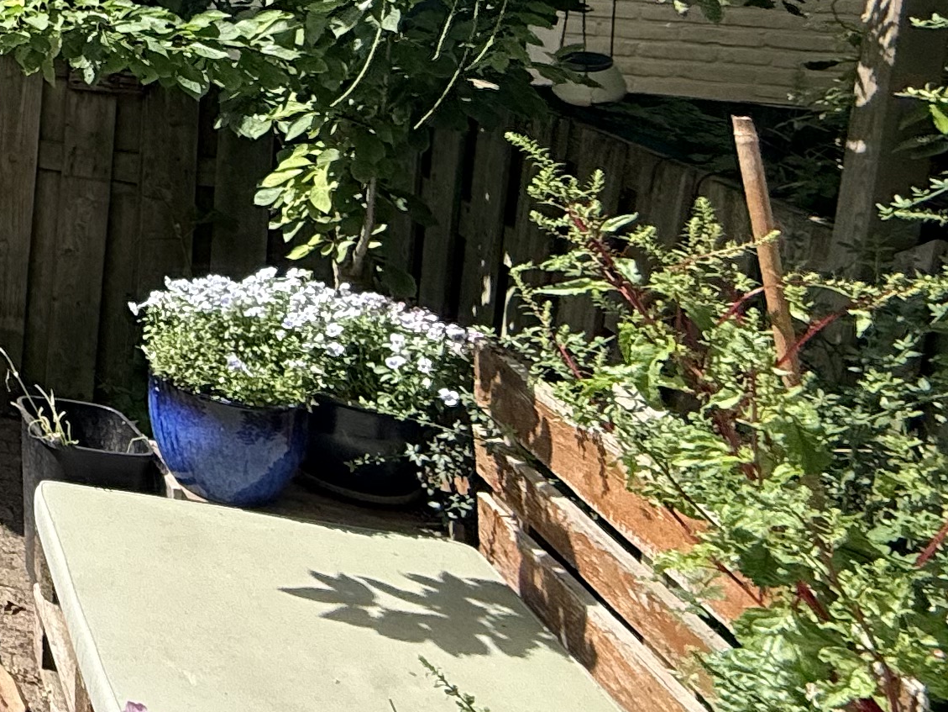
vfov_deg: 26.1
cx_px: -731
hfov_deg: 22.7
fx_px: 1369
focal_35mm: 50
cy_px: -135
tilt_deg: -1.9
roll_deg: -0.3
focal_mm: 2.22
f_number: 2.2
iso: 64
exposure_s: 1/1848
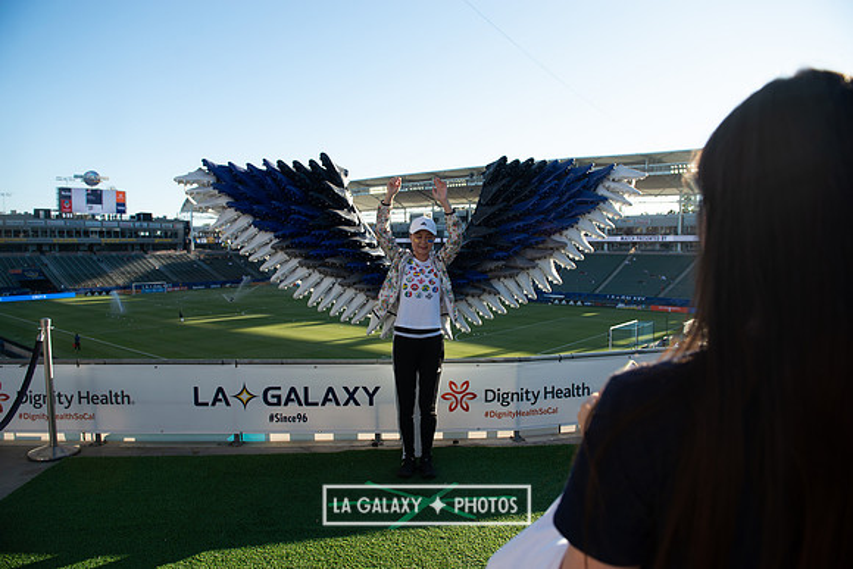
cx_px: 426
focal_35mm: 24
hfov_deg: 73.7
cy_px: 284
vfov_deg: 53.2
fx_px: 569
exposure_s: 1/800
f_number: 4.5
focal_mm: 24
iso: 200
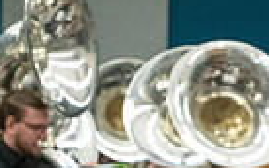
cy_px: 399
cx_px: 224
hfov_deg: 9.0
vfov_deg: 5.4
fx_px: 1707
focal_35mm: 233
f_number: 4
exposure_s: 1/500
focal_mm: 70
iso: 10000
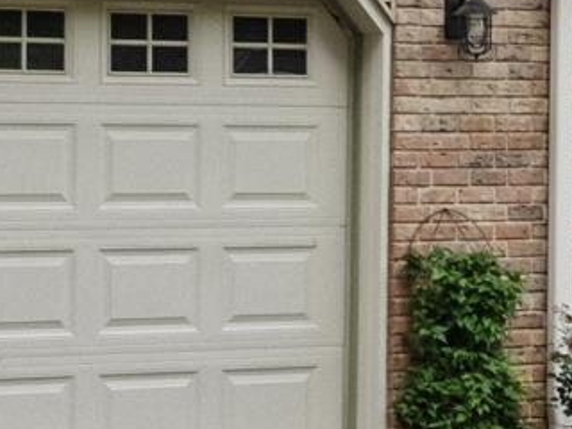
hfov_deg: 10.5
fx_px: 3107
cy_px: -53
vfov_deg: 7.8
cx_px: 254
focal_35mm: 188
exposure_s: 1/160
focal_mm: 16.6
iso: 400
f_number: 8
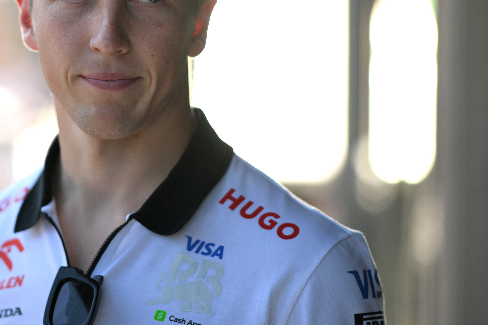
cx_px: 113
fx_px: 2209
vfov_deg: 8.4
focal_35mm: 163
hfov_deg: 12.6
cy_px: 74
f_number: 2
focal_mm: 105
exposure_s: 1/1250
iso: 160
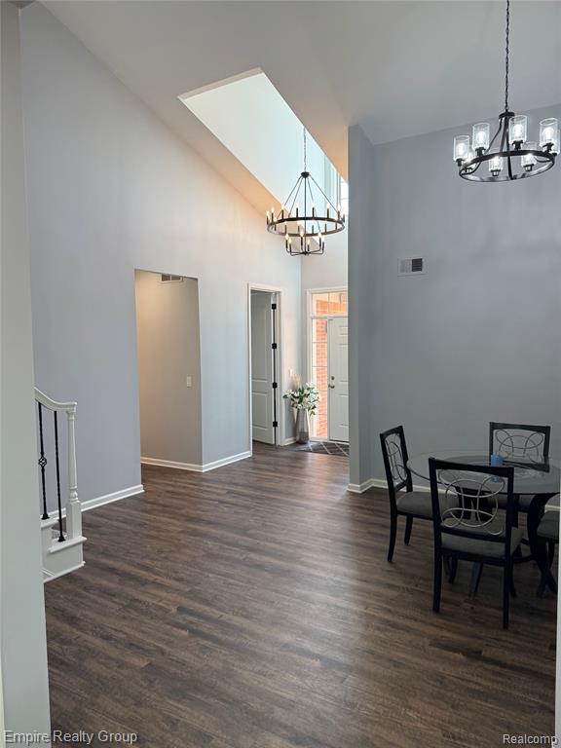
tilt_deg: -2.1
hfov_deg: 56.8
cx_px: 280
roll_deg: -0.3
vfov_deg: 71.6
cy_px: 374
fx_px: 519
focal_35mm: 24
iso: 125
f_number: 1.78
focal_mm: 6.76
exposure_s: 1/194
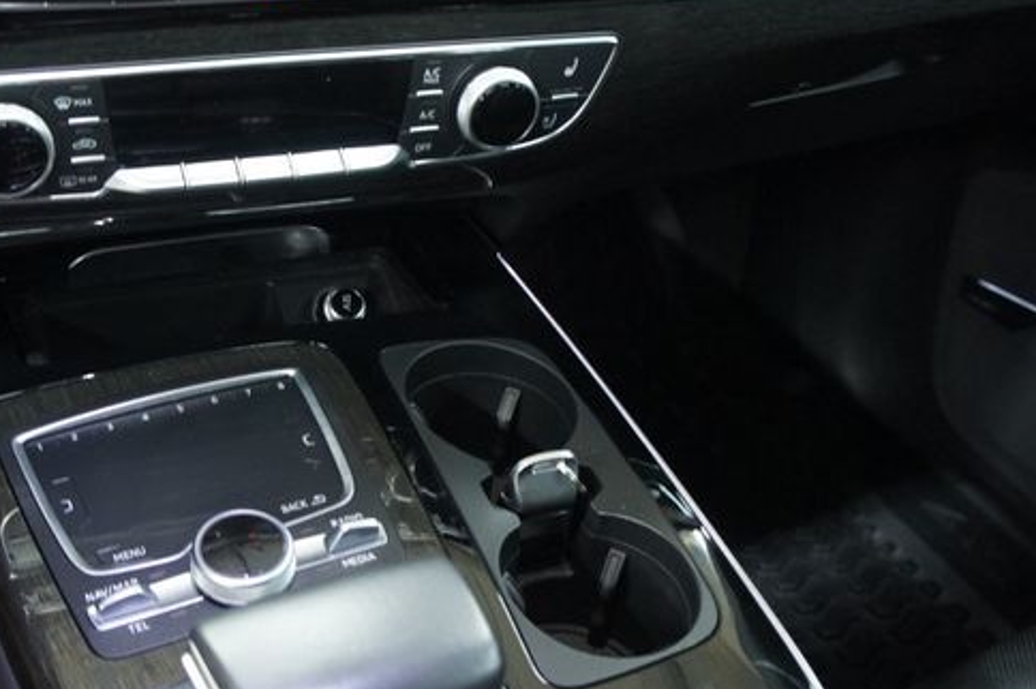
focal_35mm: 42
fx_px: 1198
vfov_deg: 32.1
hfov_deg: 46.5
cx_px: 420
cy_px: 366
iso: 1600
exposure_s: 1/15
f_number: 4
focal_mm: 21
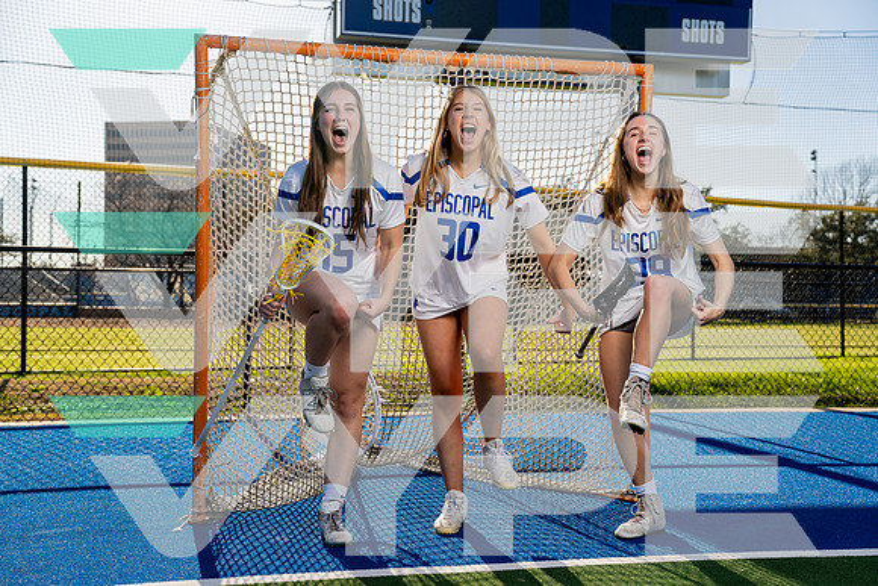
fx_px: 1122
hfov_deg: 42.7
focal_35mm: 46
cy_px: 293
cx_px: 439
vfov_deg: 29.3
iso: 100
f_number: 4
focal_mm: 46
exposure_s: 1/800
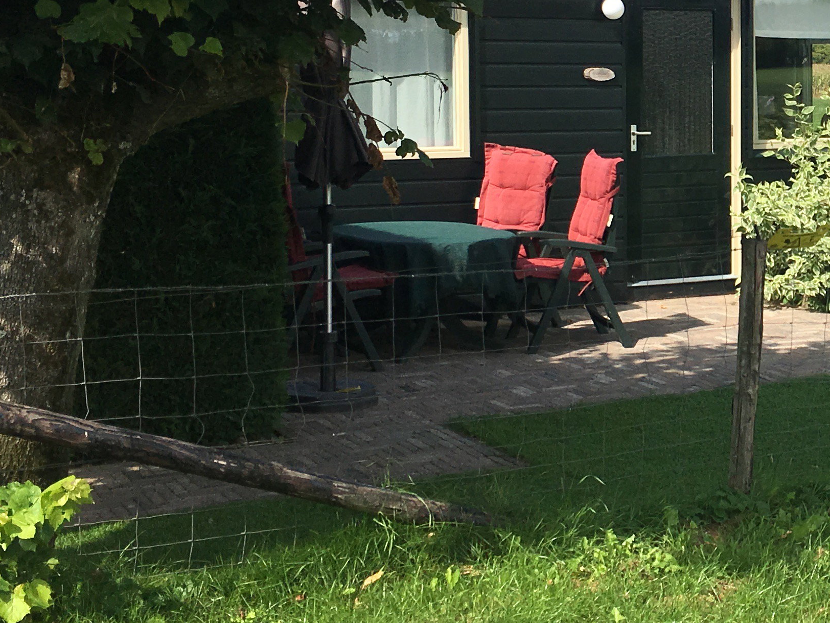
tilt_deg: -3.4
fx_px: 1726
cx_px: 894
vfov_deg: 20.3
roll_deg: +0.1
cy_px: 189
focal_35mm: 72
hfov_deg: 25.3
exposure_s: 1/1508
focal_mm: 4.15
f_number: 2.2
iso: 25
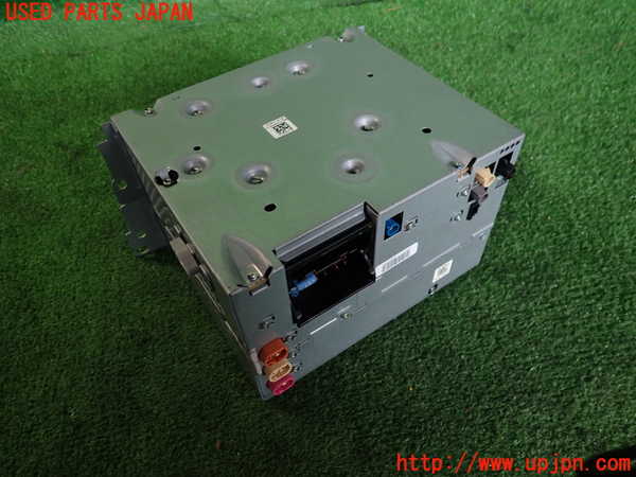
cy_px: 238
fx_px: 459
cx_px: 318
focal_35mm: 25
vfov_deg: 54.9
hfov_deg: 69.4
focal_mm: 4.5
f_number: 2
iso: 200
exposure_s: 1/50
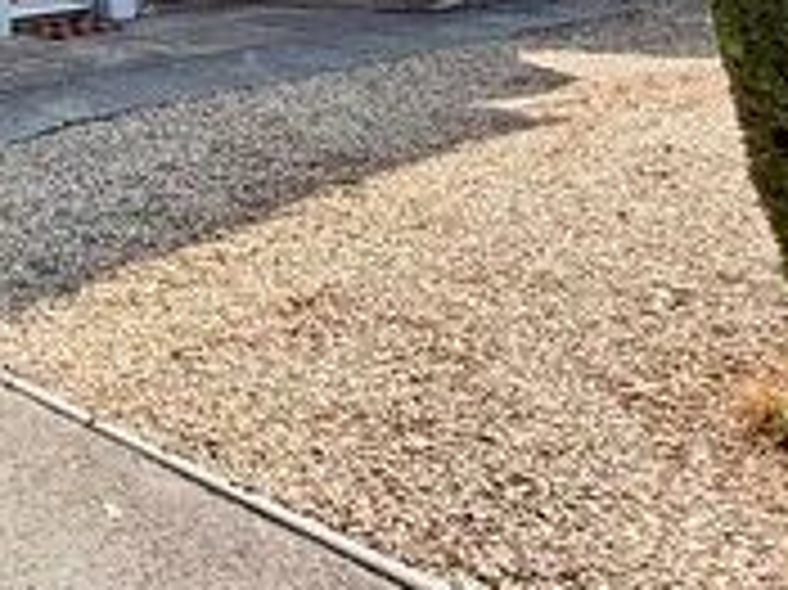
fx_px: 1274
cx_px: -387
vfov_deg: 22.8
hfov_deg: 25.8
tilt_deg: +3.2
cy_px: -209
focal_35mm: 56
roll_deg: +1.9
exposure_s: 1/955
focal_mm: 2.22
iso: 64
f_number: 2.2
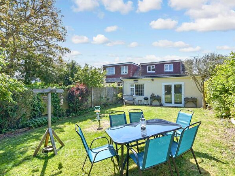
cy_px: 88
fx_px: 115
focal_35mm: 17
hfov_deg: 90.7
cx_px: 131
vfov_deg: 74.7
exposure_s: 1/200
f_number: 6.3
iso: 160
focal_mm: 10
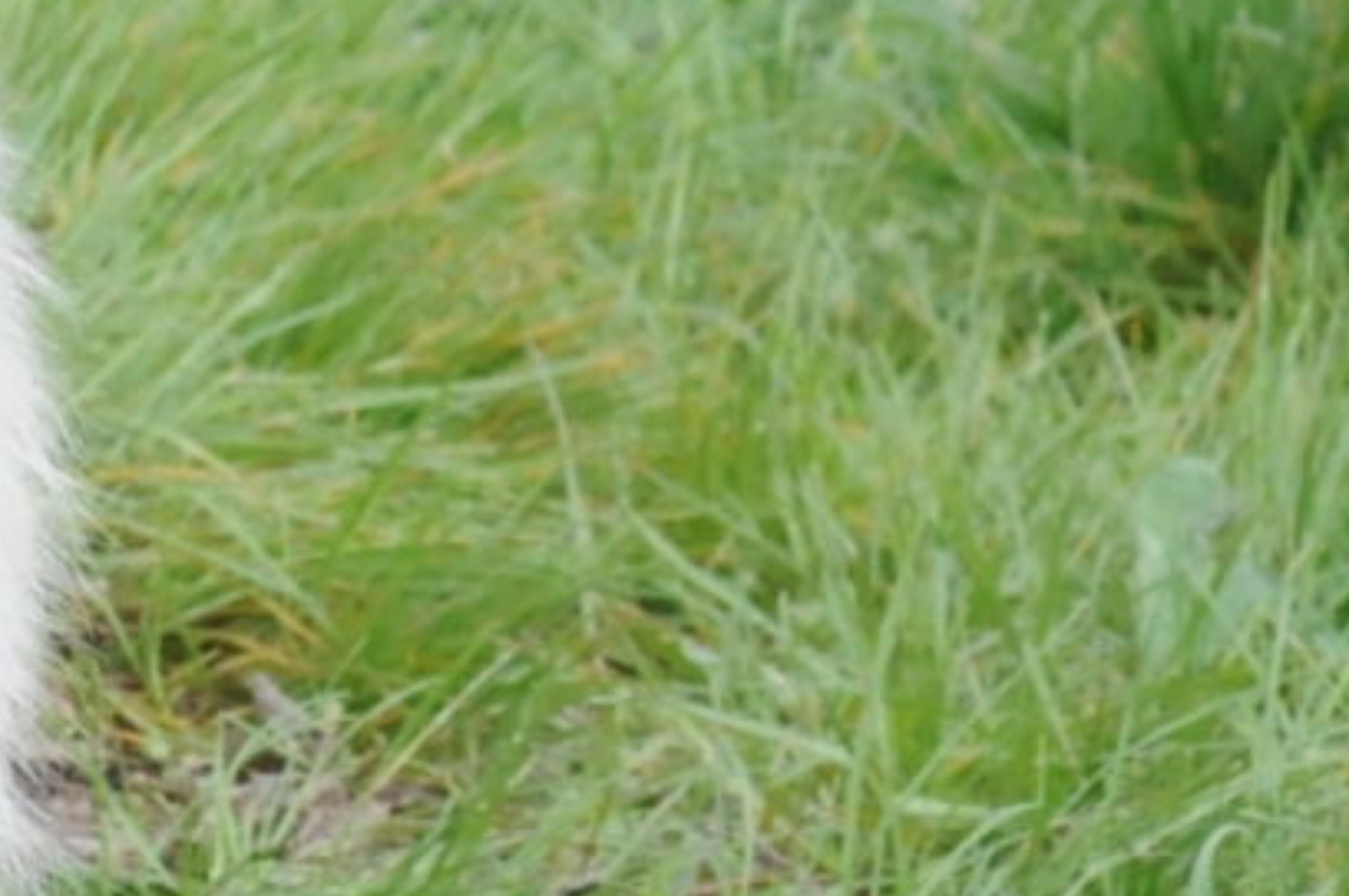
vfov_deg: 2.1
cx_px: -2242
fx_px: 24664
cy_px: 413
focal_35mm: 659
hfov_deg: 3.1
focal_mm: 70
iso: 800
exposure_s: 1/320
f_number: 11
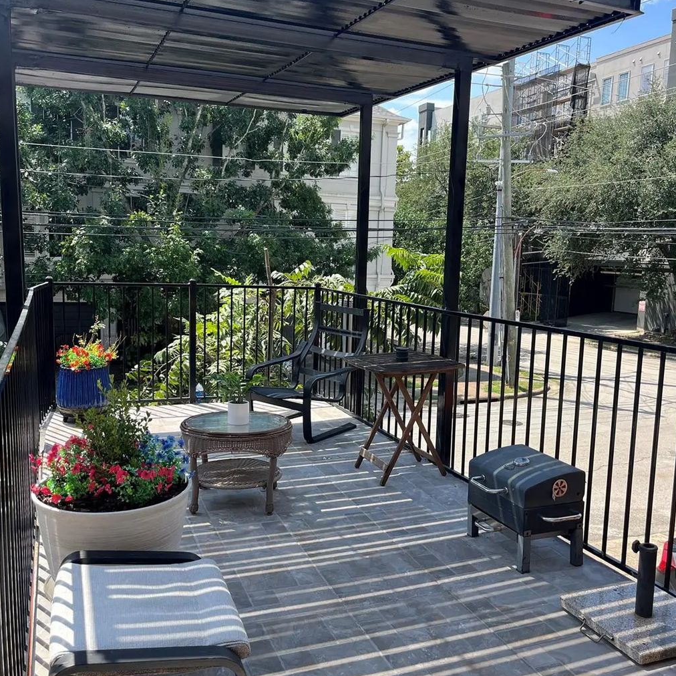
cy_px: 347
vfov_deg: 52.5
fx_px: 685
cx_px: 338
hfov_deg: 52.5
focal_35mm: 31
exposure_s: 1/1186
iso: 50
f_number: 1.6
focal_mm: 5.1
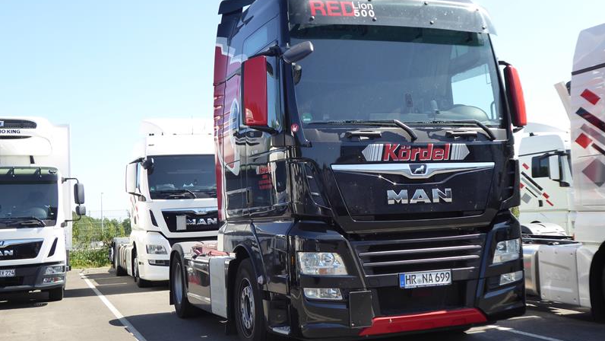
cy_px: 159
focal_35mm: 46
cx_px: 303
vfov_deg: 26.0
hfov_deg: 44.6
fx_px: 738
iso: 160
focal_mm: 7.2
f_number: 3.8
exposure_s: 1/320
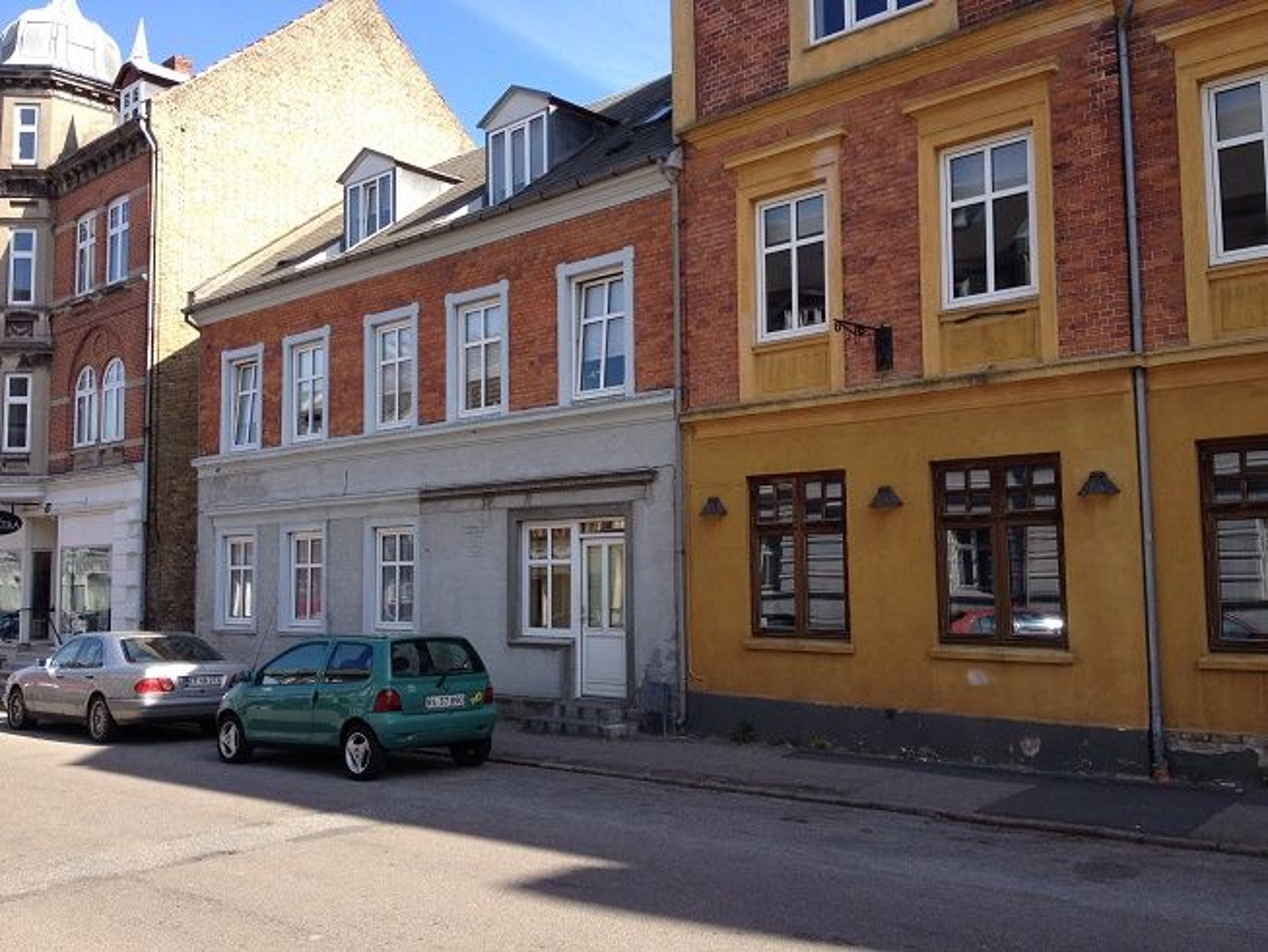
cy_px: 476
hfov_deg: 52.6
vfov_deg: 40.7
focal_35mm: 35
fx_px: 1282
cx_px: 634
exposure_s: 1/649
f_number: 2.4
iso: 50
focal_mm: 4.28
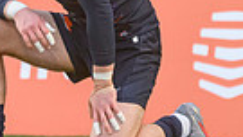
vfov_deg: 0.4
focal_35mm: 3005
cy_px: -147
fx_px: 19366
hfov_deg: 0.7
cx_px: -343
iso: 3200
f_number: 4
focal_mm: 560
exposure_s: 1/1000
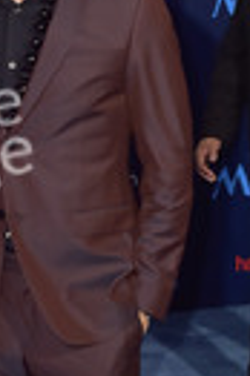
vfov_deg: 17.5
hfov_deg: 11.6
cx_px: -30
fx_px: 1211
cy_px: 301
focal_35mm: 116
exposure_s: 1/320
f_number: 4.5
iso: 400
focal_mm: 38
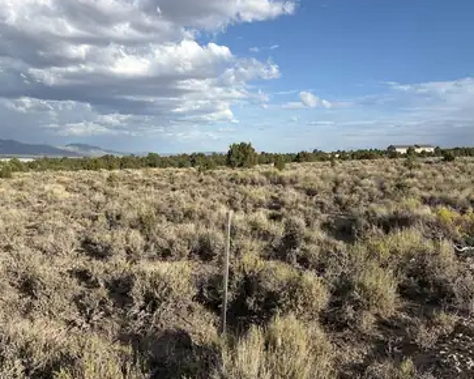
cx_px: 217
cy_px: 191
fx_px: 393
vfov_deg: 51.5
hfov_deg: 62.1
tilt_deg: -5.5
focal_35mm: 28
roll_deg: -0.2
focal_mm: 5.96
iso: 50
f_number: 1.6
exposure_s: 1/4065
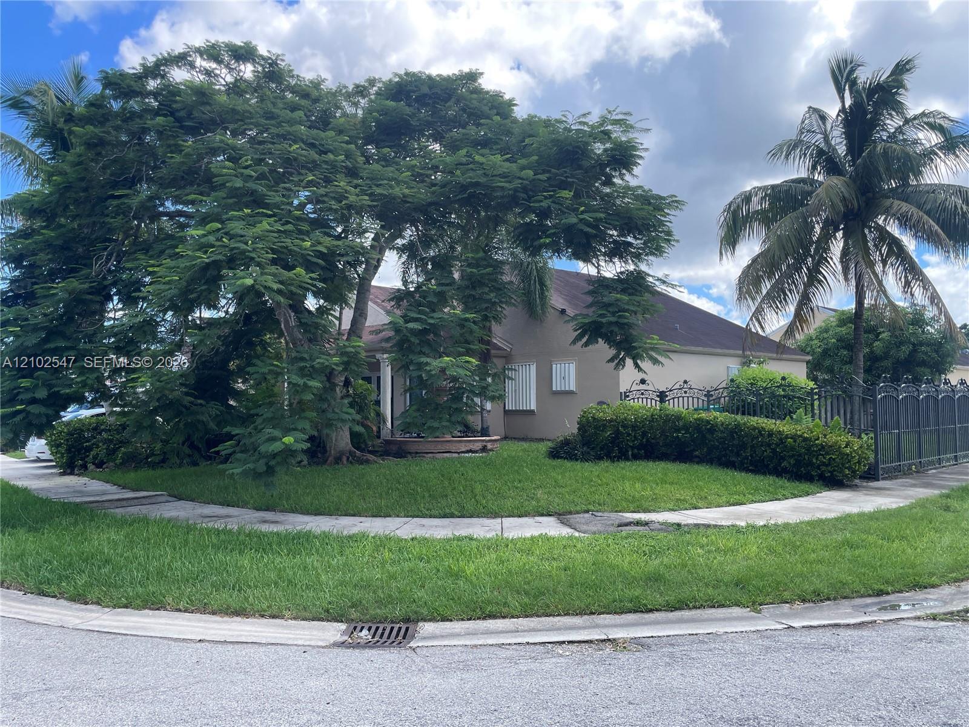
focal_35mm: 26
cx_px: 484
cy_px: 364
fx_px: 728
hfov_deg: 67.3
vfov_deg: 53.1
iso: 32
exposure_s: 1/1195
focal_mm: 4.2
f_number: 1.6
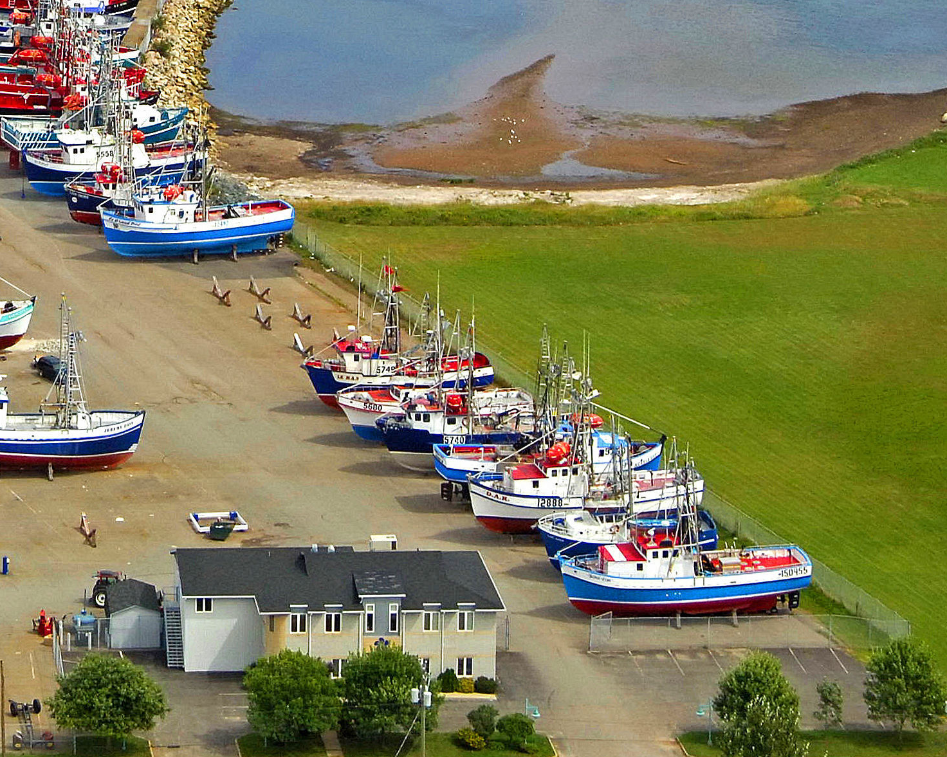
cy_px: -94
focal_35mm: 184
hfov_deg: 10.4
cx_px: -45
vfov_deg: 8.3
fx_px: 5166
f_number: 8.5
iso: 400
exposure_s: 1/1000
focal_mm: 45
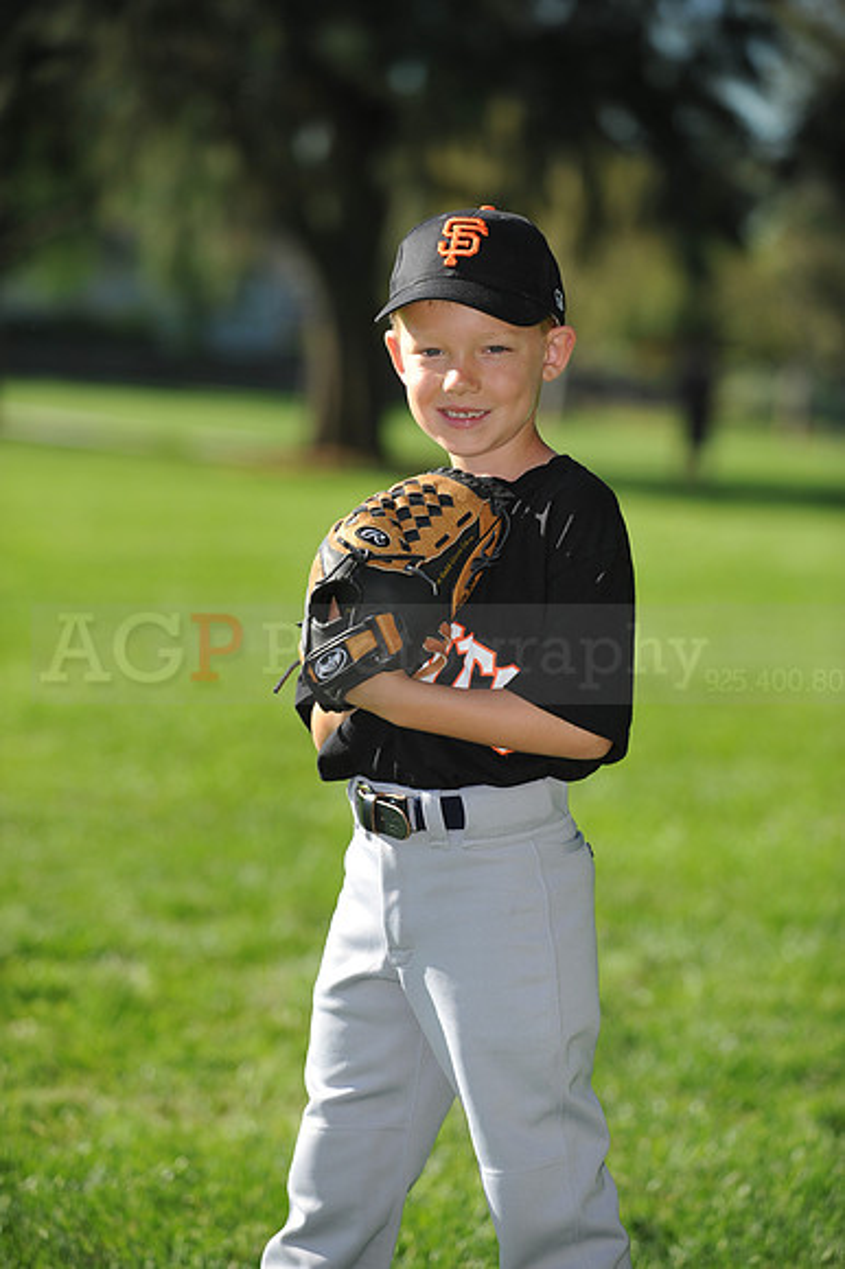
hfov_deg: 10.1
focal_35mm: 135
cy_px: 634
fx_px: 4758
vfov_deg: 15.2
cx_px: 422
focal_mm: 135
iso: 200
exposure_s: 1/1250
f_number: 4
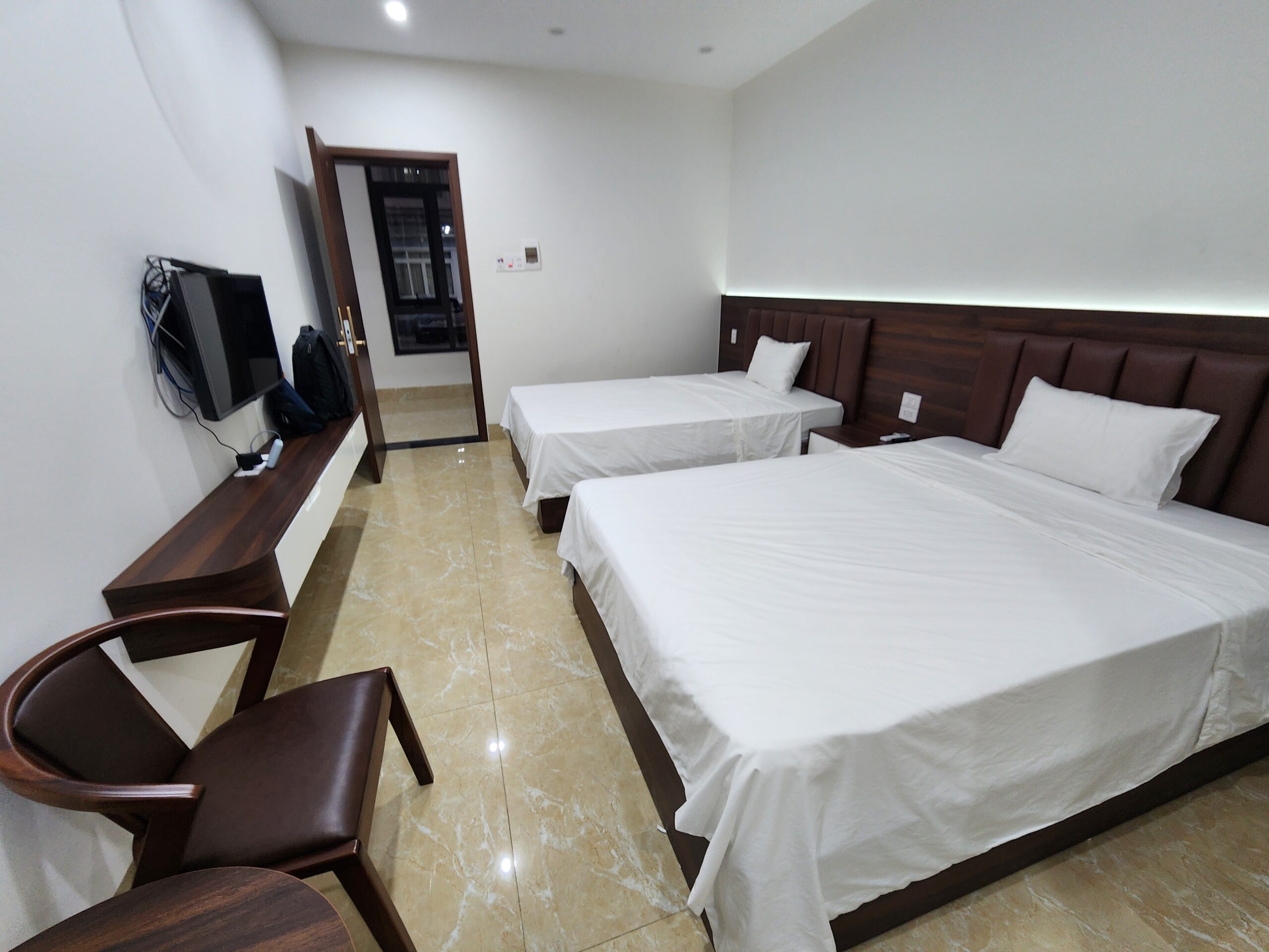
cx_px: 634
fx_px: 477
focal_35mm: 13
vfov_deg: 89.9
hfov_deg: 106.2
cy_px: 476
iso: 160
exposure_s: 1/50
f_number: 2.2
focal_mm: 2.2
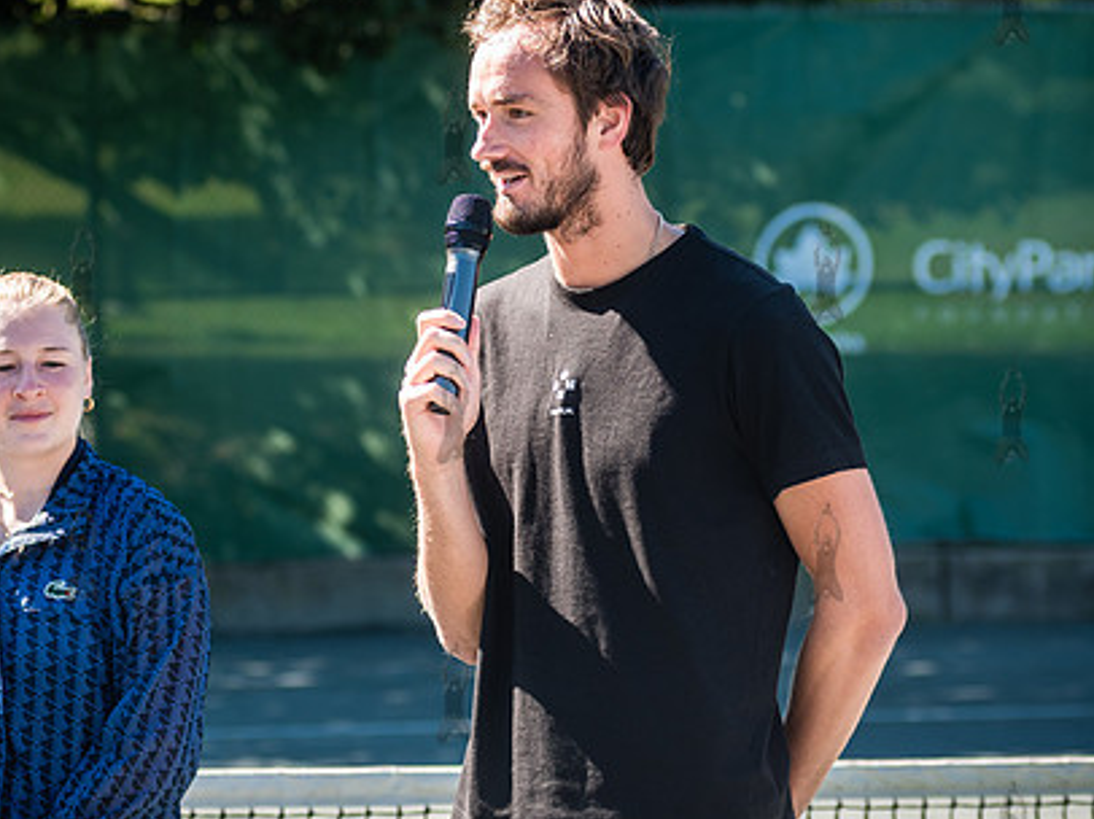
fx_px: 4232
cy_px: 370
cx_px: 624
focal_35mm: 134
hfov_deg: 14.7
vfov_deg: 11.1
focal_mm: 80
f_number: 4
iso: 200
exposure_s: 1/320
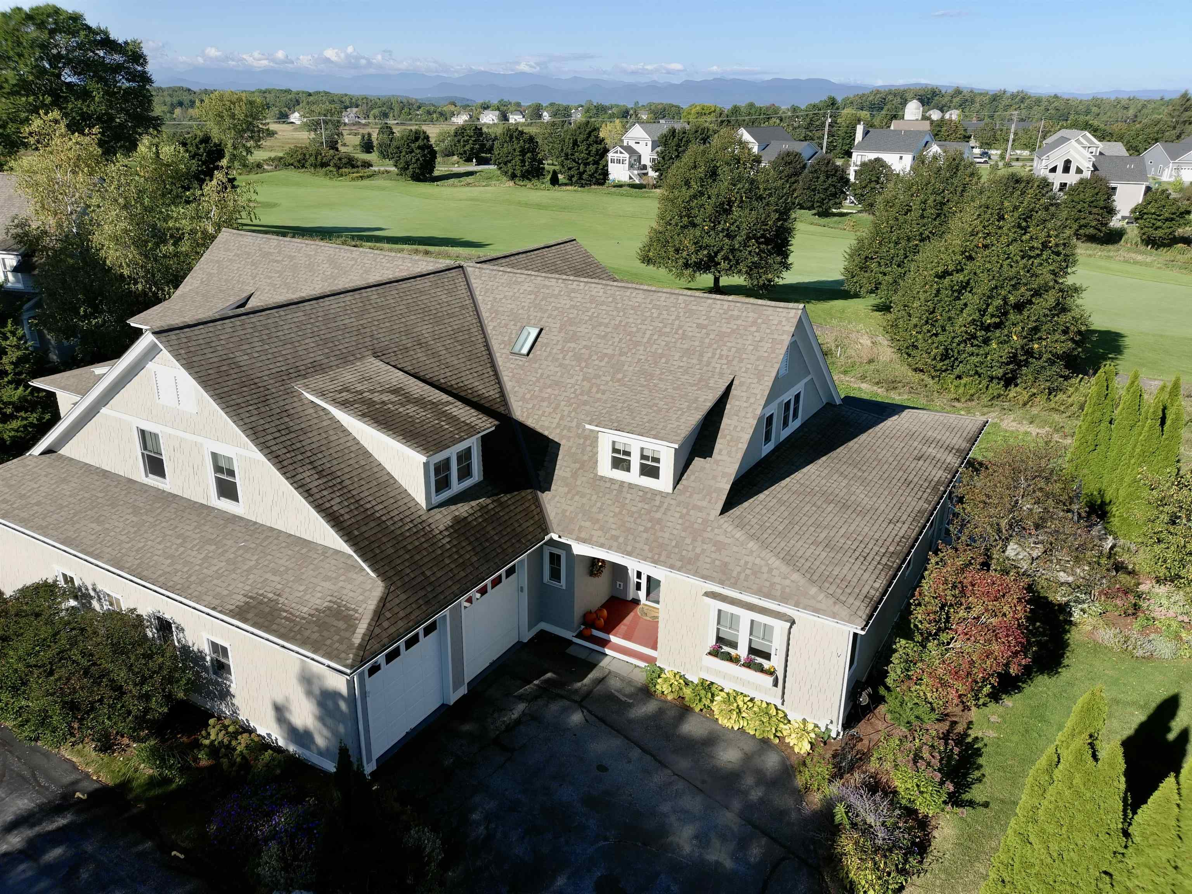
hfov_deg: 67.3
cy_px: 447
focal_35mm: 26
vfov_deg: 53.1
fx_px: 895
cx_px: 596
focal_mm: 4.74
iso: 100
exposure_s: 1/1000
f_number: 1.8
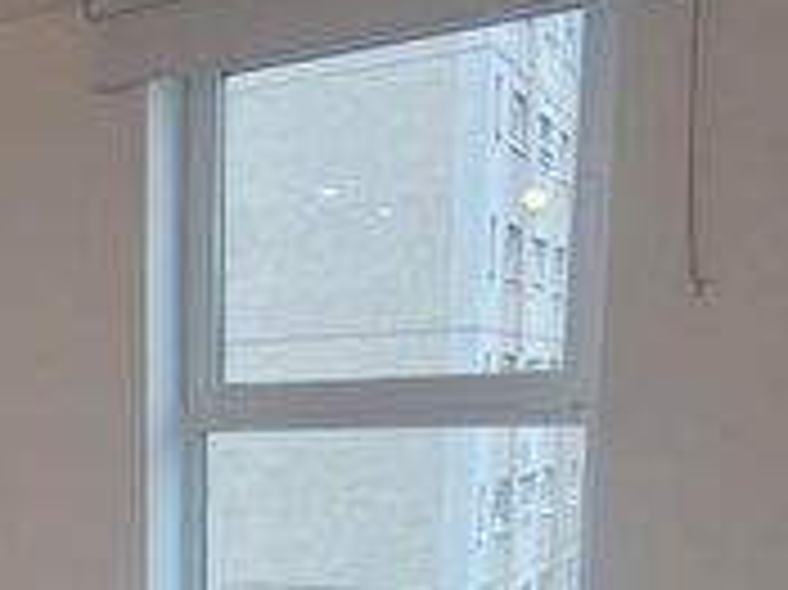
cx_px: -117
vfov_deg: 26.2
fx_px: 1183
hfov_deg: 31.8
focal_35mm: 52
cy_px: 624
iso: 64
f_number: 2.2
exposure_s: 1/50
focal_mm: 2.2
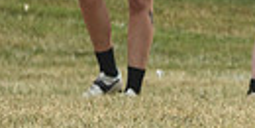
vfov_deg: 0.3
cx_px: 422
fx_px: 23278
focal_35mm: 3533
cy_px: 11
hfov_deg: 0.6
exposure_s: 1/1000
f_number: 6.3
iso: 320
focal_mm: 460
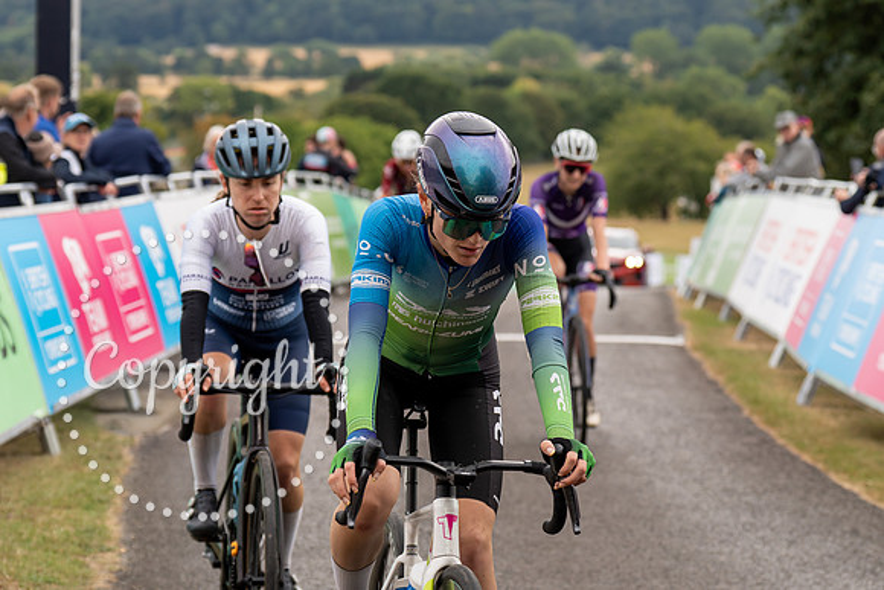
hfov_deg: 17.1
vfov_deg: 11.4
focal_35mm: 120
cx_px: 448
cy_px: 98
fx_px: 2940
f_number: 3.5
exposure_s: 1/1000
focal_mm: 70
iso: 250
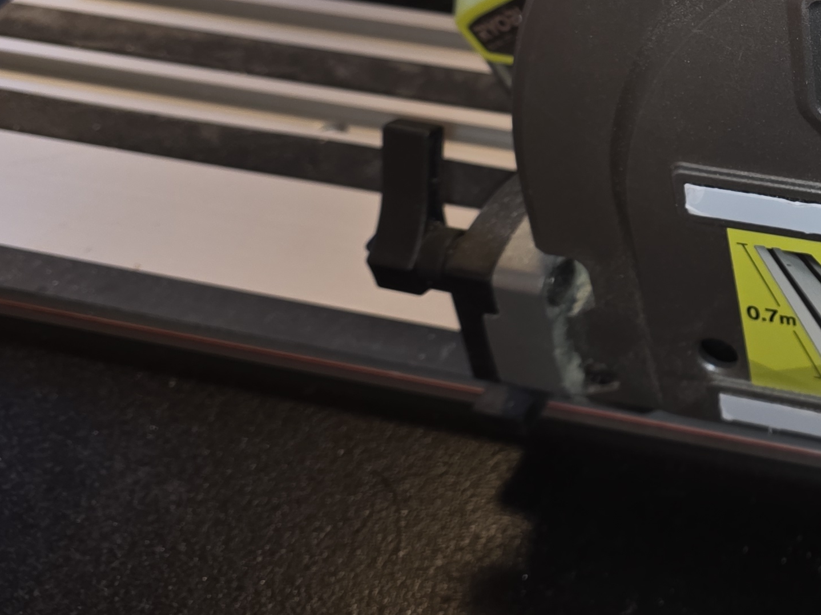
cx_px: 965
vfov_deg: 22.4
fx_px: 1518
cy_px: 60
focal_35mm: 64
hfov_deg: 27.0
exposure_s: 1/25
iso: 125
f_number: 1.7
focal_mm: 6.3
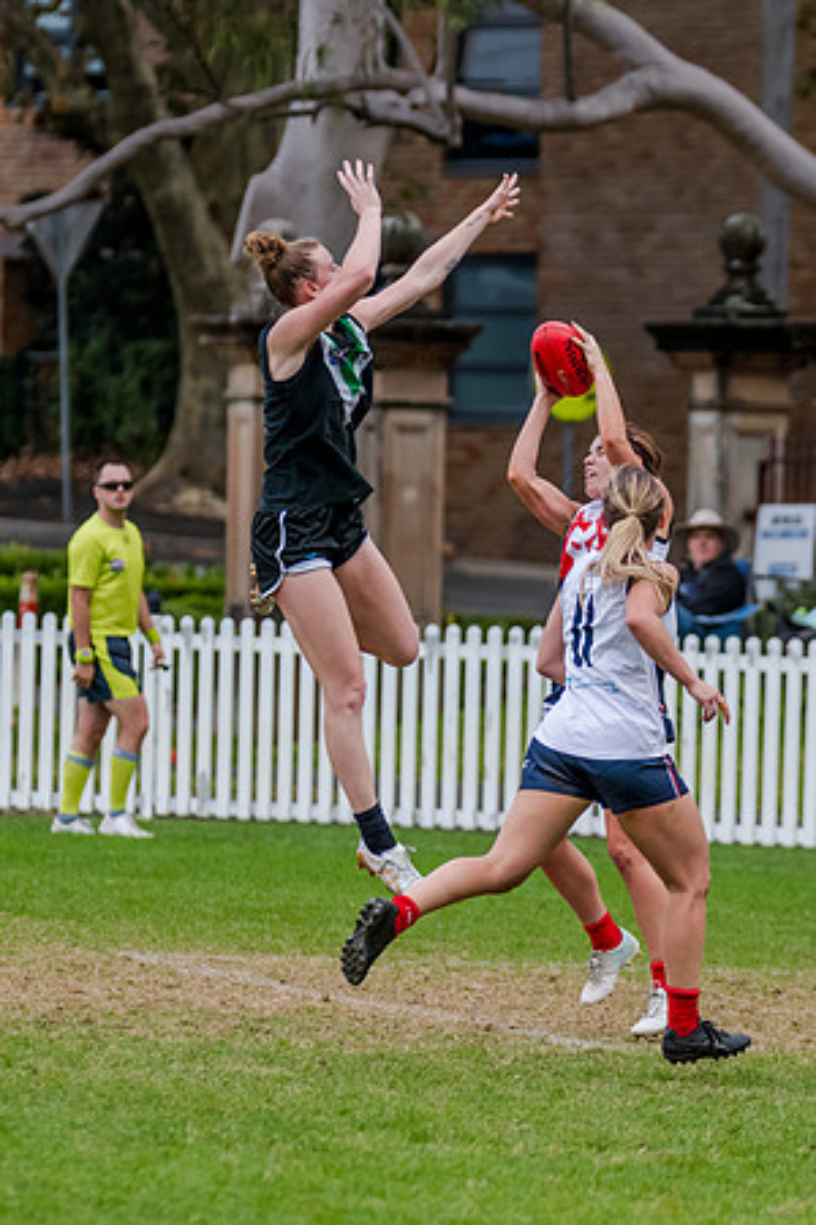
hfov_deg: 3.2
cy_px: 590
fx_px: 14405
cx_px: 696
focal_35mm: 424
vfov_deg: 4.9
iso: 800
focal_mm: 240
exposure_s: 1/1600
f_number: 5
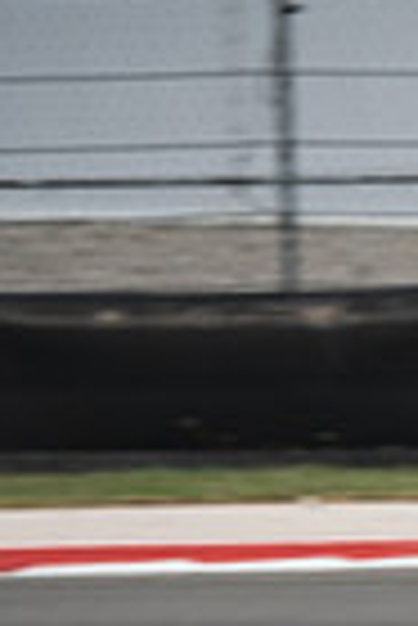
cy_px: 849
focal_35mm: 1253
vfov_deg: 1.6
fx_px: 21767
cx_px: 1110
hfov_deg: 1.1
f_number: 7.1
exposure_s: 1/400
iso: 160
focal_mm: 200
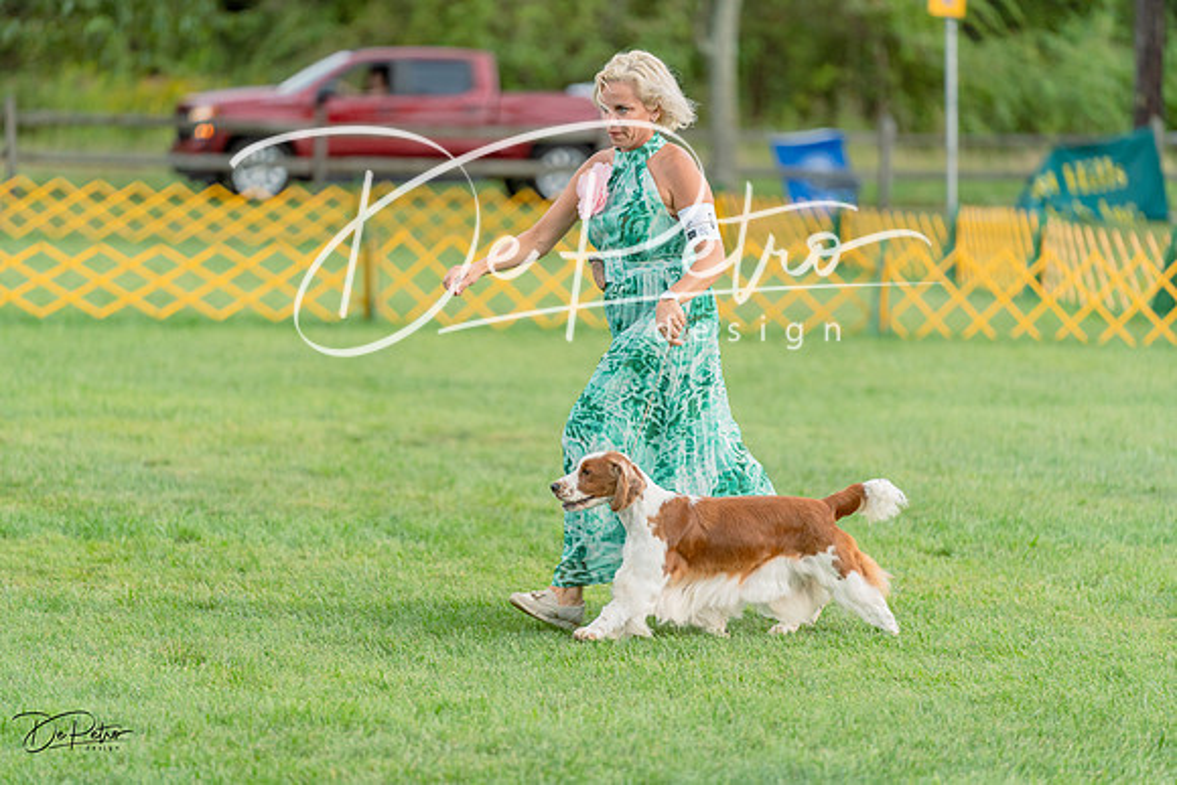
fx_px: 5821
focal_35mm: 178
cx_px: 588
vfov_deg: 7.7
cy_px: 392
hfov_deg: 11.5
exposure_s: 1/640
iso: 1000
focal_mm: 178
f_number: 2.8
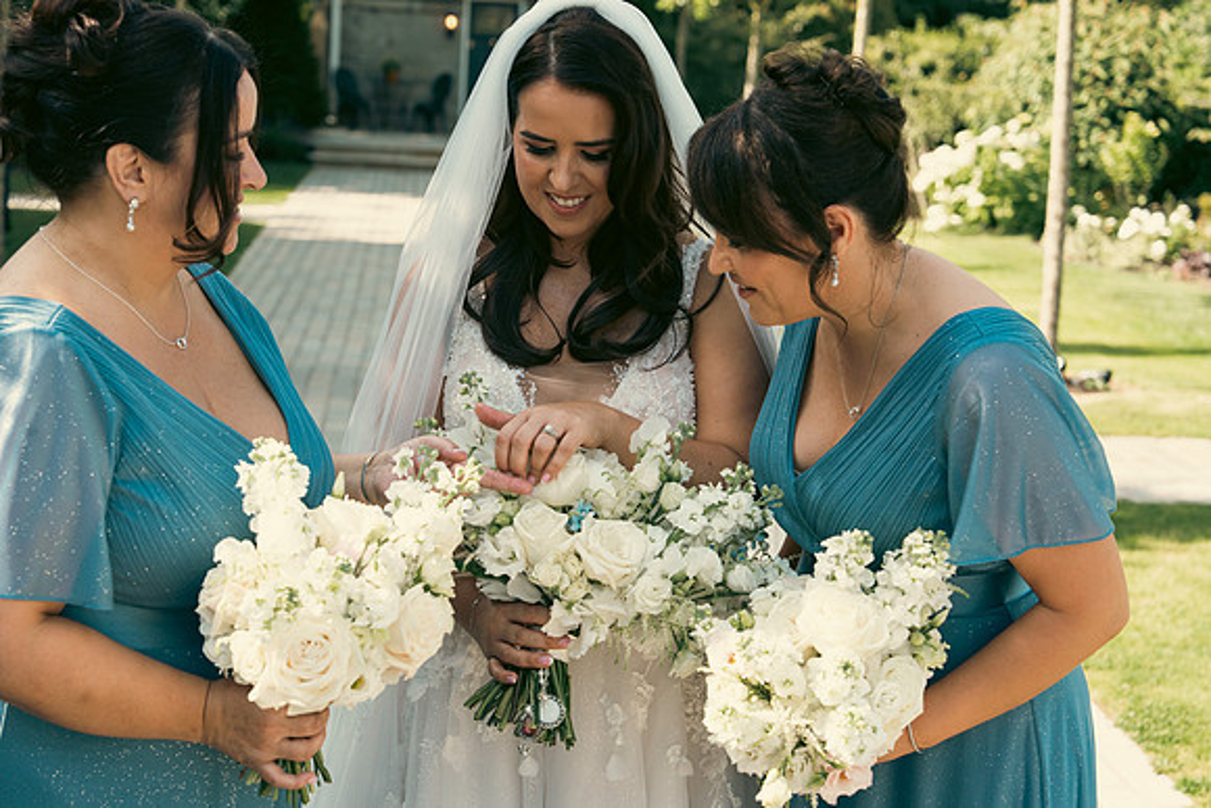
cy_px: 404
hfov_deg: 31.9
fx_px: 2120
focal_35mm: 63
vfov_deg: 21.6
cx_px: 606
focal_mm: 63
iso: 200
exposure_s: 1/400
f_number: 5
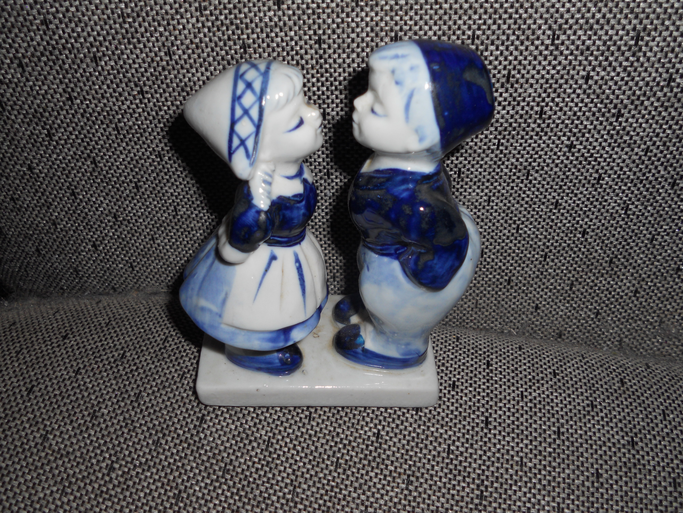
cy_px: 256
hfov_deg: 56.8
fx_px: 631
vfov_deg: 44.2
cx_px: 342
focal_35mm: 32
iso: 80
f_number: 8.8
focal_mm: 5.8
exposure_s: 1/25
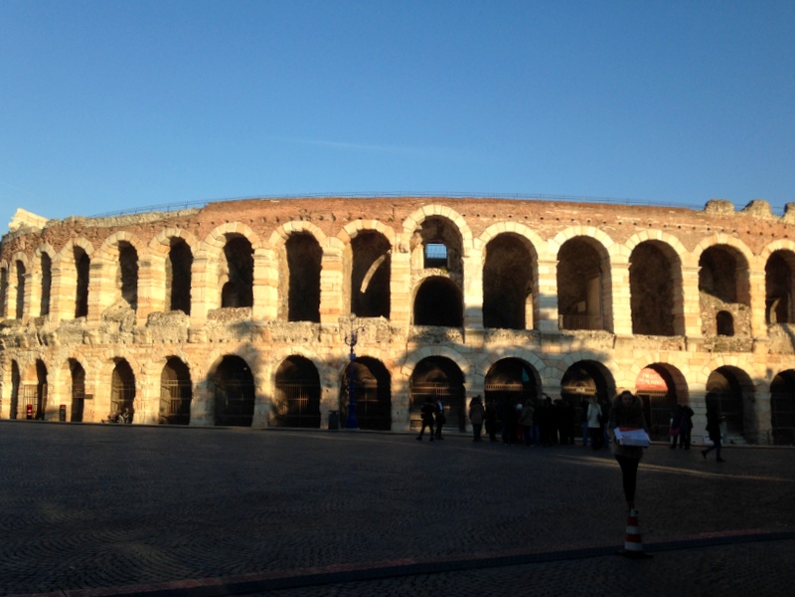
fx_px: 758
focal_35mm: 33
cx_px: 398
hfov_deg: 55.4
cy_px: 298
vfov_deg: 42.9
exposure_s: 1/1022
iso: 50
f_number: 2.4
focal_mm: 4.12
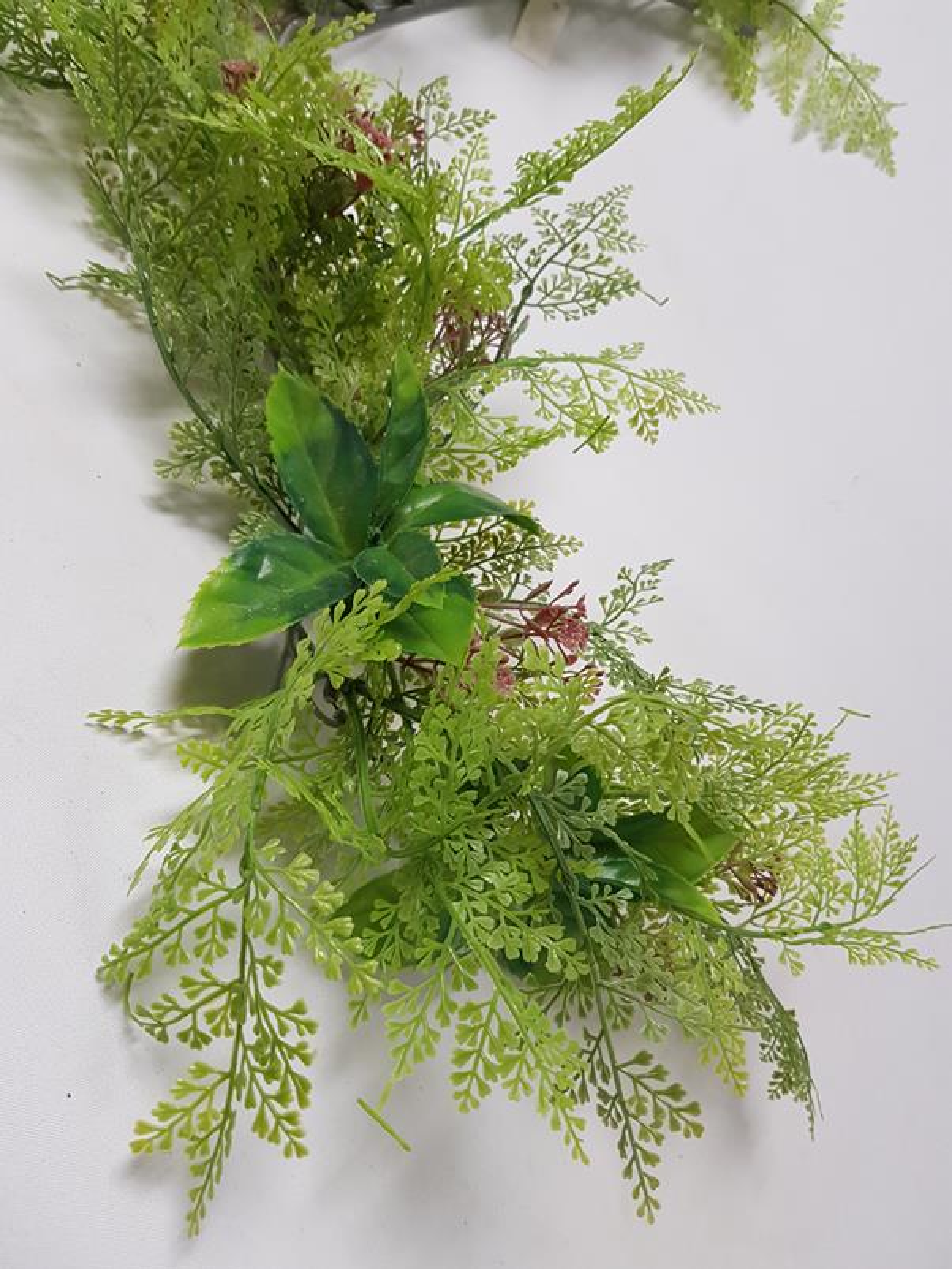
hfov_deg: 53.1
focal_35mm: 26
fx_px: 953
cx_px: 476
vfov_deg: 67.3
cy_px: 634
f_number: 1.7
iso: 160
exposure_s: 1/50
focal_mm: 4.3
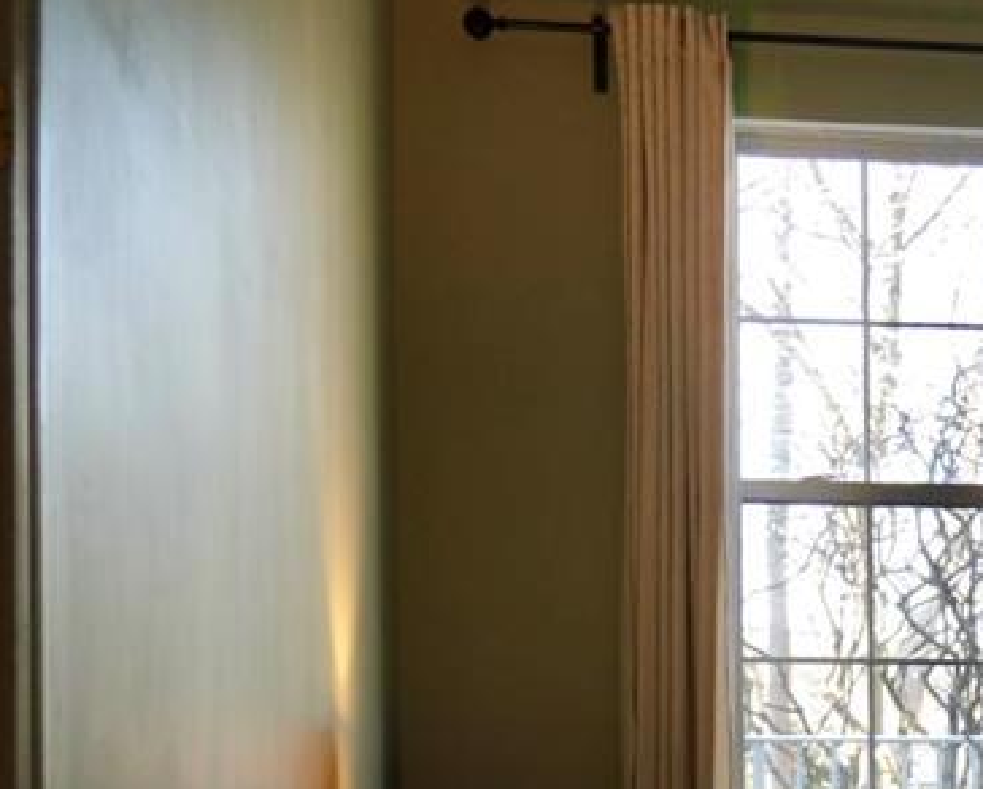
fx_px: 2767
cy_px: 792
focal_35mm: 95
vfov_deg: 15.9
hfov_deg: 19.1
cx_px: 1142
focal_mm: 24
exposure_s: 1/60
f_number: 4
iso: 320
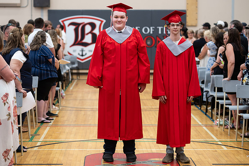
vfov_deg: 15.1
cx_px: 116
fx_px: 627
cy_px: 85
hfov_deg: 22.4
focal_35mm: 91
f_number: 2.8
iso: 1000
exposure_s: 1/200
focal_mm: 85
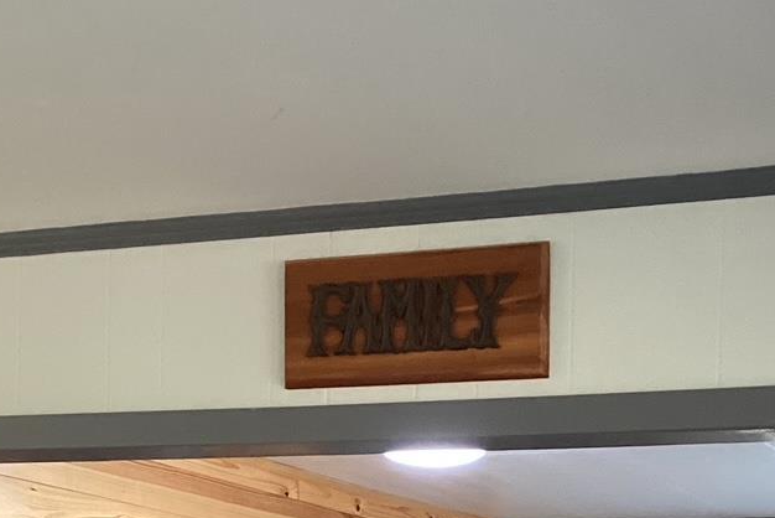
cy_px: 737
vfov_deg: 15.2
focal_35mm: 84
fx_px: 1809
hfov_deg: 23.9
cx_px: 597
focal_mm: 3.3
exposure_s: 1/50
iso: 250
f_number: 2.4
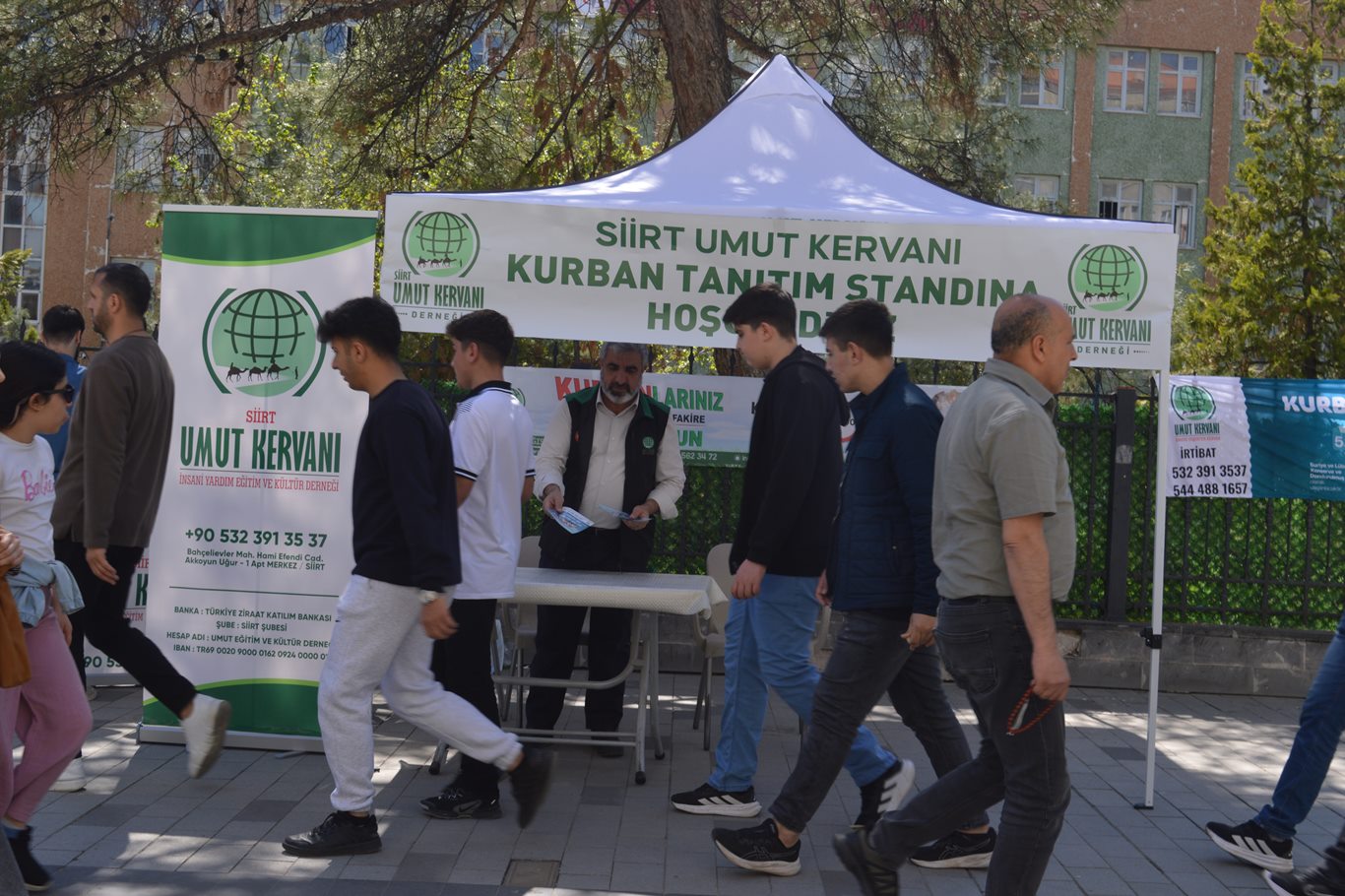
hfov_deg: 43.6
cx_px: 672
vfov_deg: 29.9
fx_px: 1681
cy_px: 448
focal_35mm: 45
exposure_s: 1/160
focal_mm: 30
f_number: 6.3
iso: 100
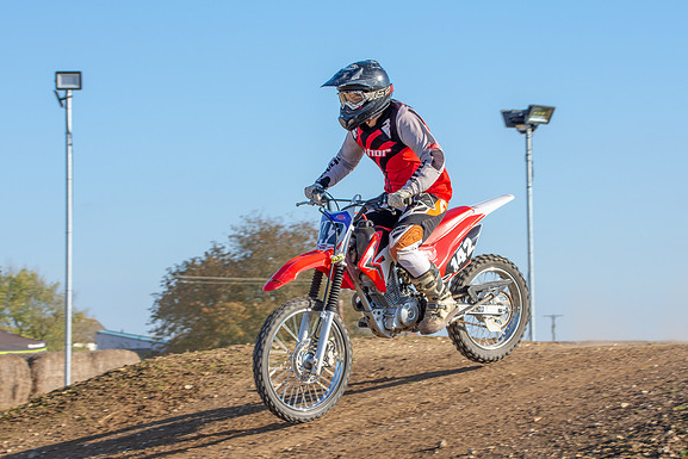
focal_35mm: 127
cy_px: 217
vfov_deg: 10.8
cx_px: 355
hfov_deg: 16.1
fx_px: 2428
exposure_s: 1/400
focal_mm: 70
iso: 200
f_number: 9
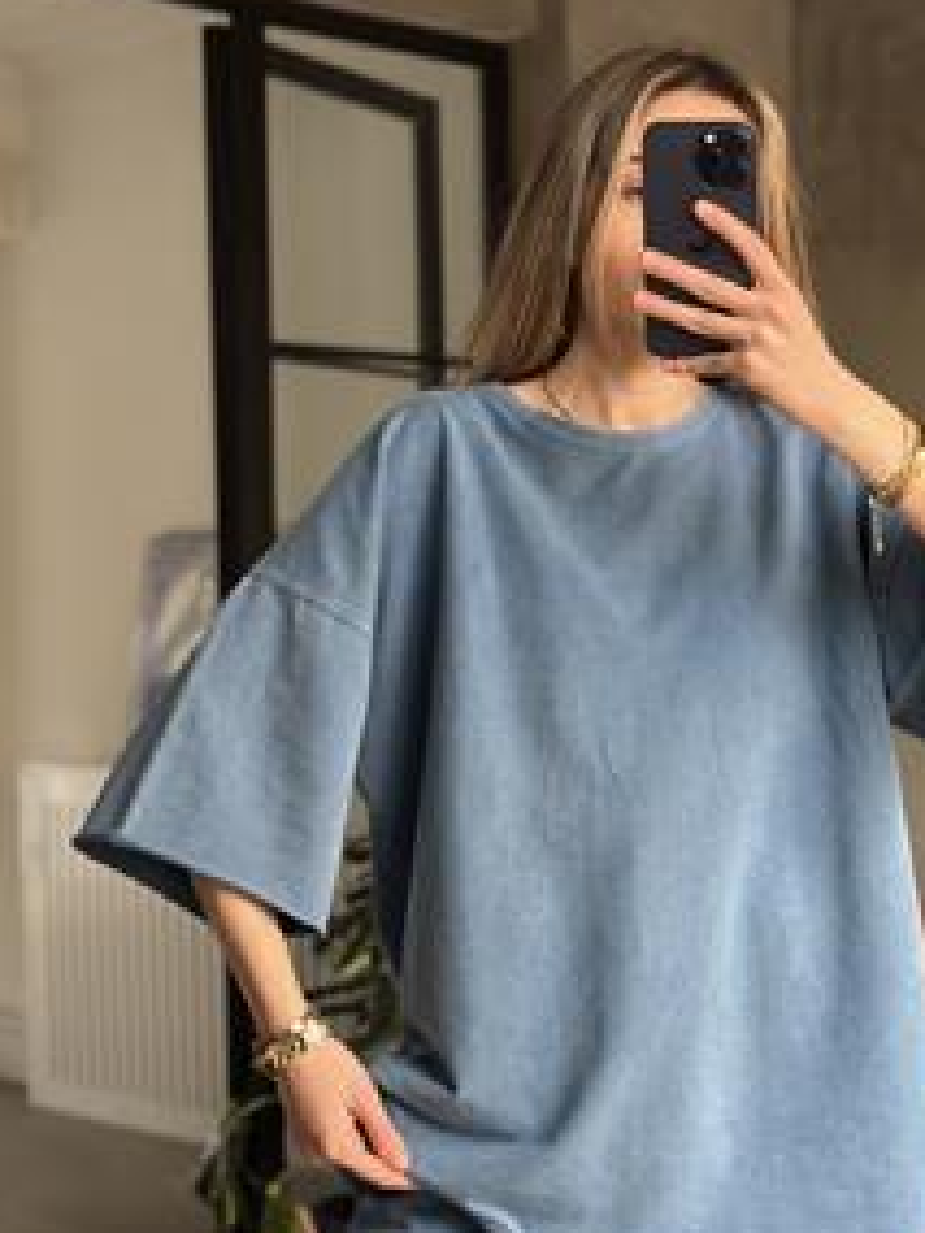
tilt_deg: -20.5
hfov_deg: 20.4
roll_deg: +0.8
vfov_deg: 27.0
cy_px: 621
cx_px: 612
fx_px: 2565
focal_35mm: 72
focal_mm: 6.86
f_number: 1.78
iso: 400
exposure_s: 1/46
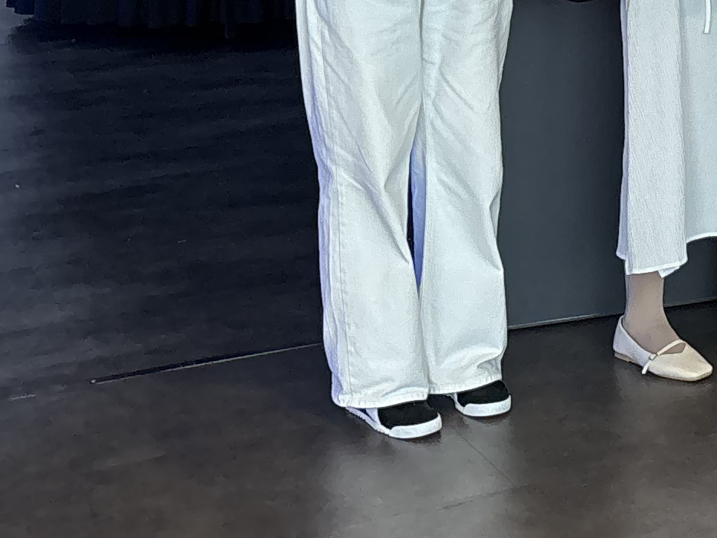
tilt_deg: -2.4
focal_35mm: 112
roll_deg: +0.3
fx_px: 2320
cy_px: -373
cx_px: 1003
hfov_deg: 16.4
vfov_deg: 12.3
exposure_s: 1/60
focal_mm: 5.96
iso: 160
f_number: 1.6
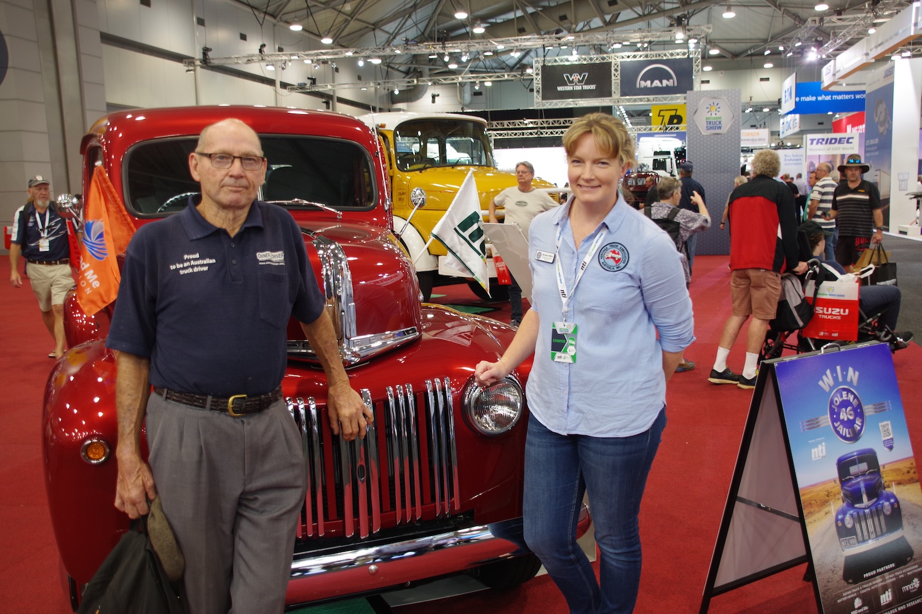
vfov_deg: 40.0
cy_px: 307
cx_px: 461
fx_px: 845
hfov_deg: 57.2
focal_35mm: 33
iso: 400
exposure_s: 1/50
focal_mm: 22
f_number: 4
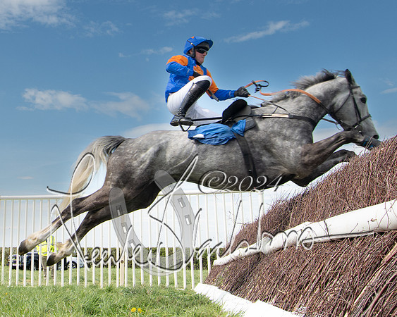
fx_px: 576
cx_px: 54
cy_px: 103
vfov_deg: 30.6
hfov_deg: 36.1
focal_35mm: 49
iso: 800
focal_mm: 20
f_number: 8
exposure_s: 1/1100
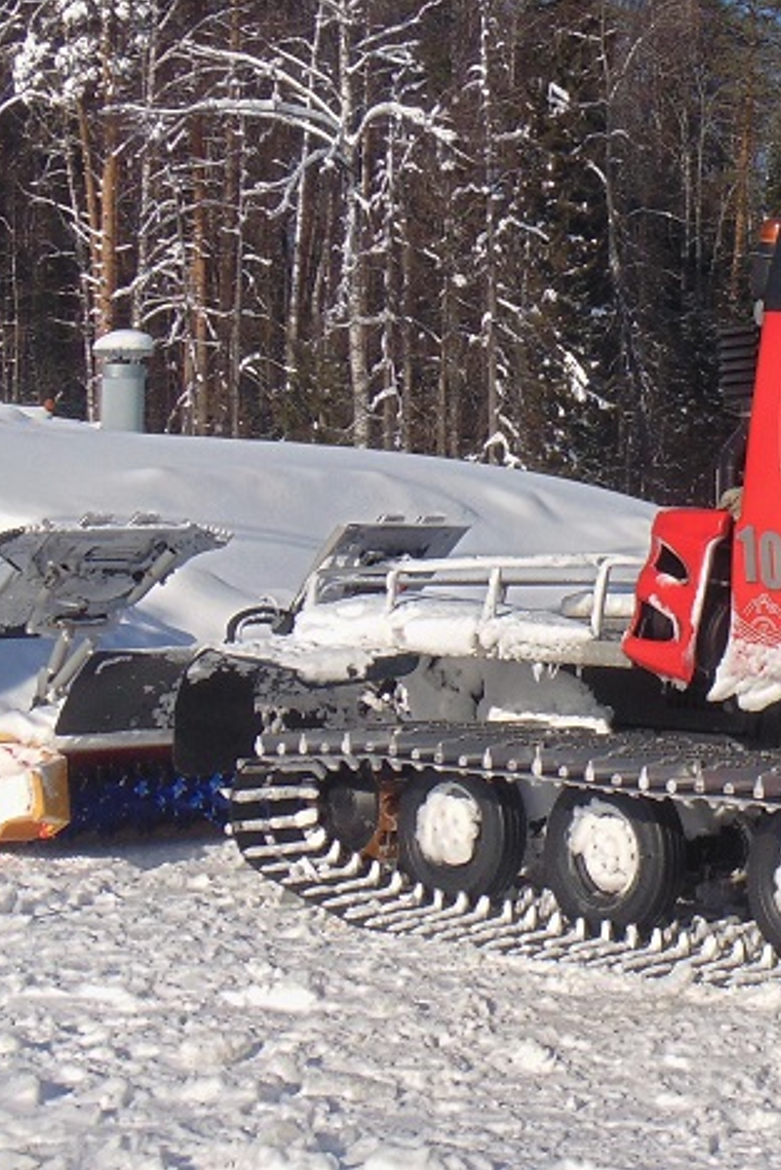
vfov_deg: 25.8
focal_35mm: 78
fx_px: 2536
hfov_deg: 16.8
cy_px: 354
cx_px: 938
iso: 80
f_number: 8.2
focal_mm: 5.8
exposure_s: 1/320
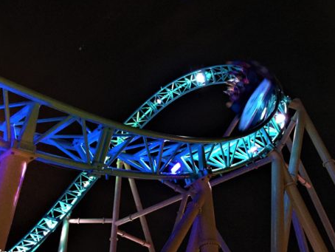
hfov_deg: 47.7
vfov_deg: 36.6
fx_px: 378
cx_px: 187
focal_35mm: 39
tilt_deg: +42.9
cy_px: 92
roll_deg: +2.0
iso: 320
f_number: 2.2
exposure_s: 1/15
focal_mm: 4.15
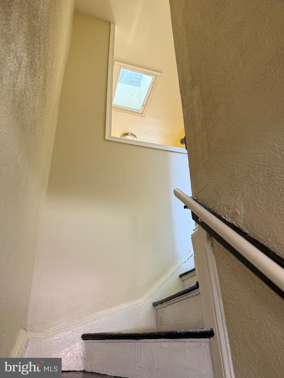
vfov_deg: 71.6
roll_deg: +1.6
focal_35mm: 24
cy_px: 189
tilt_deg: +27.7
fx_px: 263
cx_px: 142
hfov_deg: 56.8
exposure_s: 1/60
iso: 160
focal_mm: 6.76
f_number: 1.78
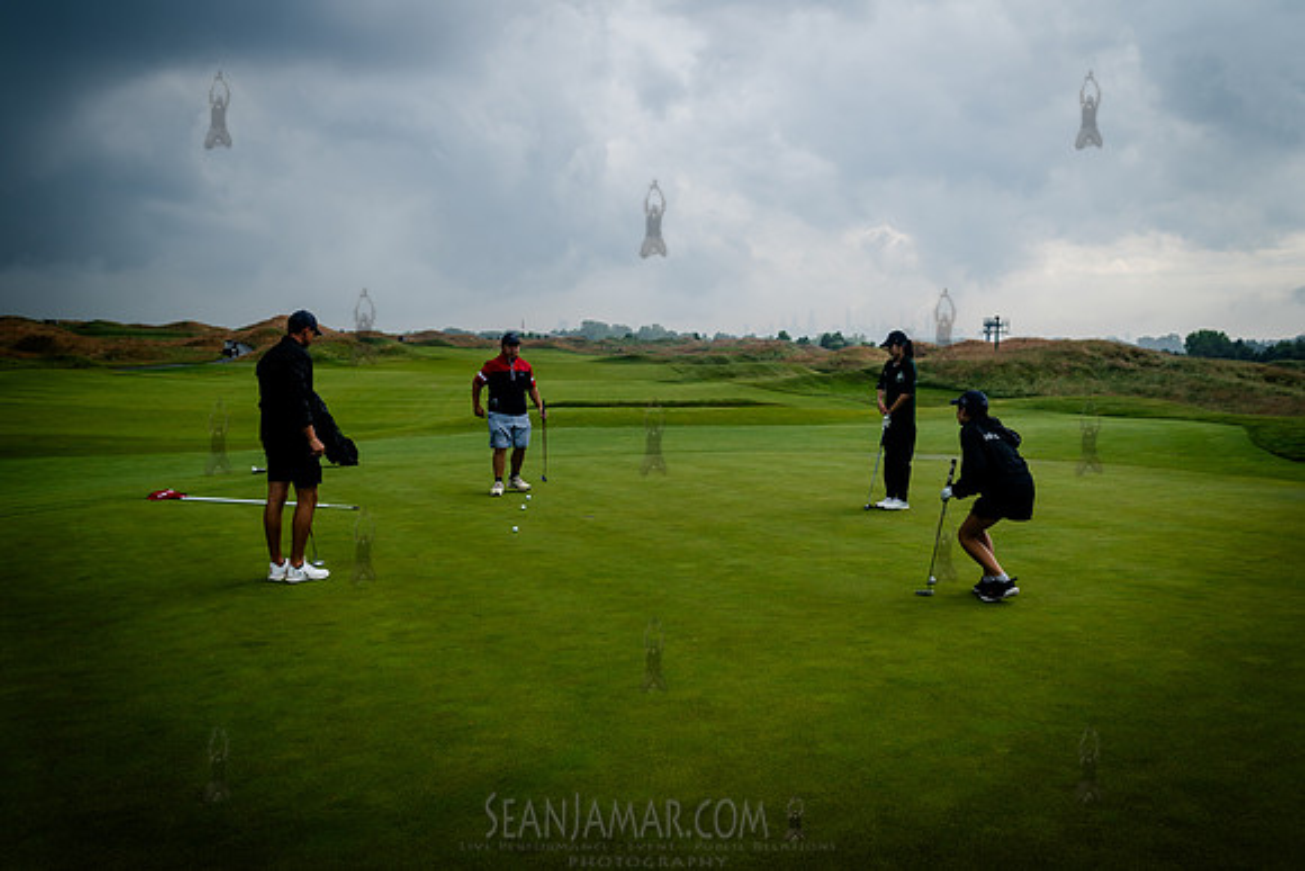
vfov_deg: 37.9
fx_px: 1269
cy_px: 436
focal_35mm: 35
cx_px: 652
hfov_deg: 54.4
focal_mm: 35
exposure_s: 1/640
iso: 100
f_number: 5
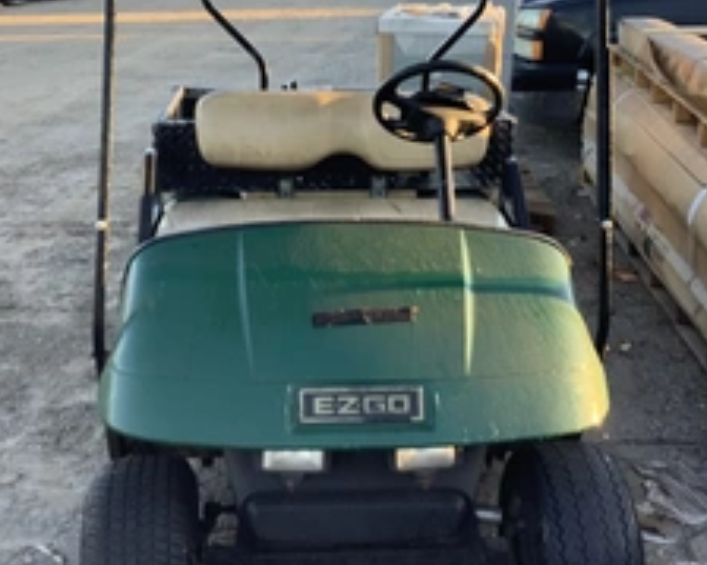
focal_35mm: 54
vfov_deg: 28.0
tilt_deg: -18.4
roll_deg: +0.8
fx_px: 1129
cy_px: 218
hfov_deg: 34.8
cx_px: 369
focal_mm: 3.3
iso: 64
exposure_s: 1/120
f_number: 2.4
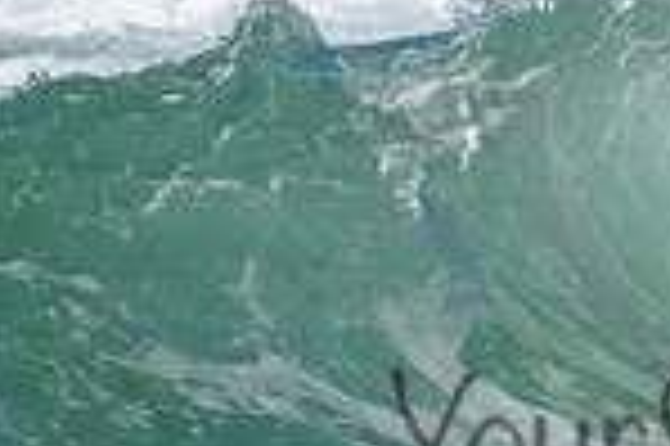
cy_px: 142
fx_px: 79716
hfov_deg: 0.5
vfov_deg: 0.3
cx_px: 655
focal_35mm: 4288
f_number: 11
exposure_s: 1/2000
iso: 560
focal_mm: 800
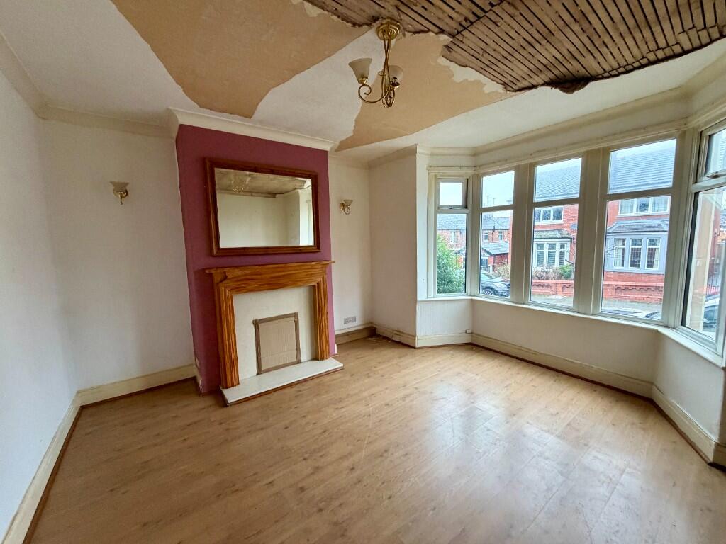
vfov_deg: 85.7
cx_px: 363
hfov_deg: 102.1
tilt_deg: -6.0
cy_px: 272
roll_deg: +2.1
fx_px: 294
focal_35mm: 14
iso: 320
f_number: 2.2
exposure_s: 1/72
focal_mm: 2.22
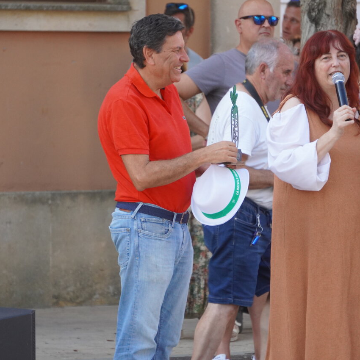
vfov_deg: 4.3
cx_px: 182
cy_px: 180
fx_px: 4742
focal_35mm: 403
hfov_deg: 4.3
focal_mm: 210
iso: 1600
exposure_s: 1/400
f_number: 6.3
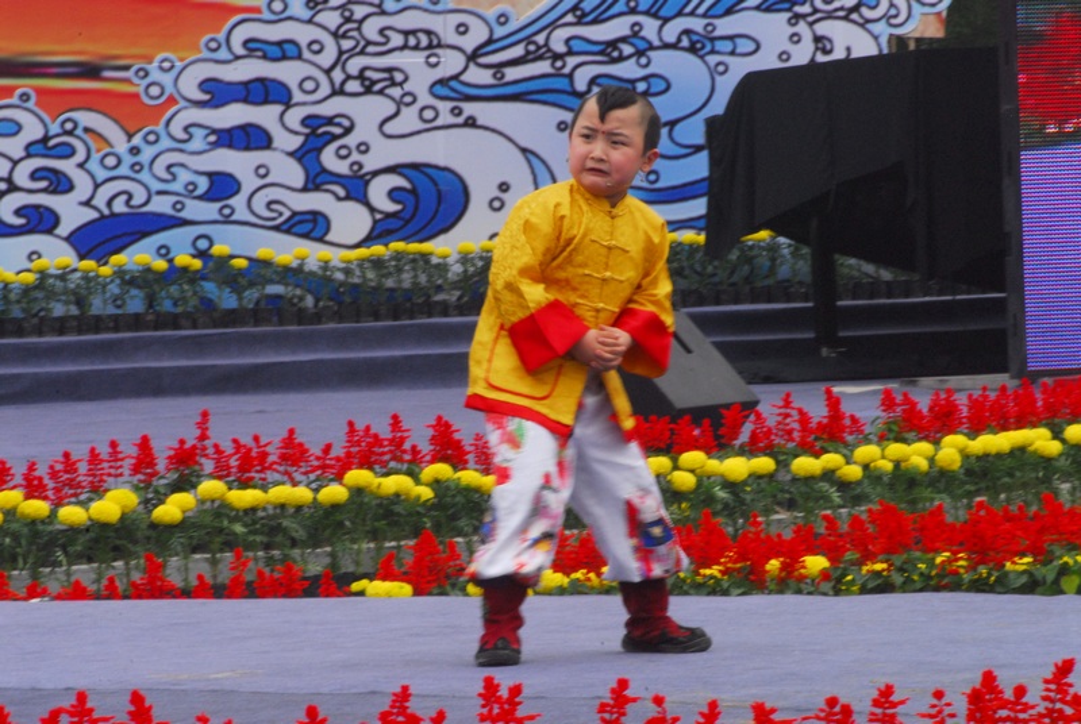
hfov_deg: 8.8
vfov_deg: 5.9
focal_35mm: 232
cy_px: 362
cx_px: 540
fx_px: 6992
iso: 500
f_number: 32
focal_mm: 155
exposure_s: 1/40
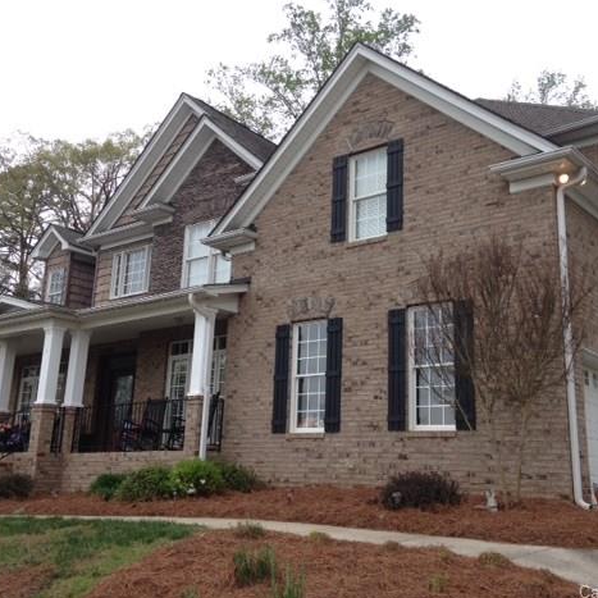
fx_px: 782
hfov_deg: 41.8
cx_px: 316
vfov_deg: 41.9
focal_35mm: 40
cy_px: 297
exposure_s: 1/396
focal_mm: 4.12
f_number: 2.4
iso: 50
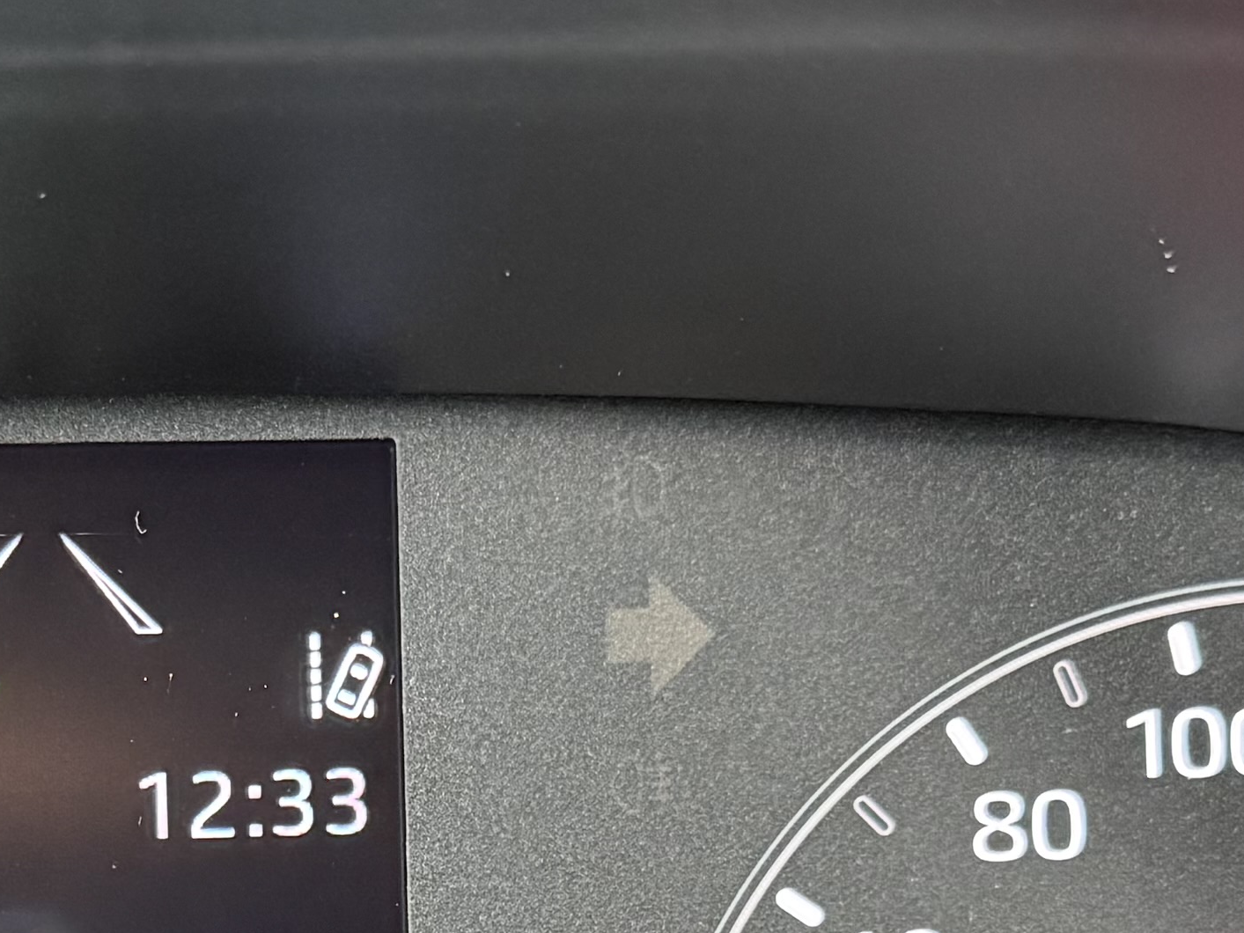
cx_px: 94
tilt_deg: -23.3
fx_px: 3486
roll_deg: +0.0
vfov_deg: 14.8
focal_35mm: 97
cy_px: 1110
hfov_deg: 19.8
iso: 640
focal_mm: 6.76
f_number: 1.78
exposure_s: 1/33
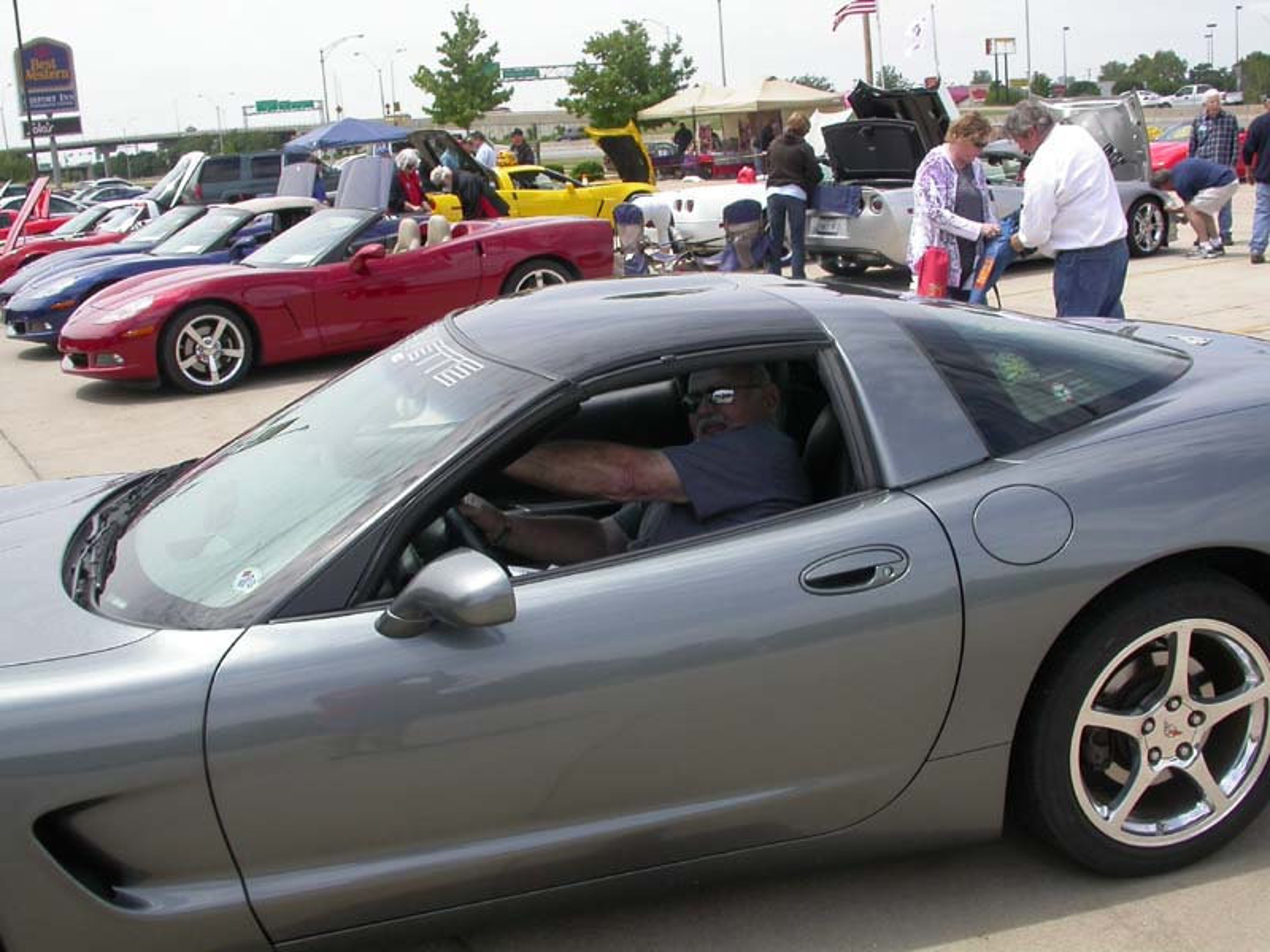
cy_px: 476
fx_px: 1394
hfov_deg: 49.0
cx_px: 635
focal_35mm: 38
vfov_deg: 37.7
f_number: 6.7
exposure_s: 1/273
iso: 100
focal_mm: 7.85
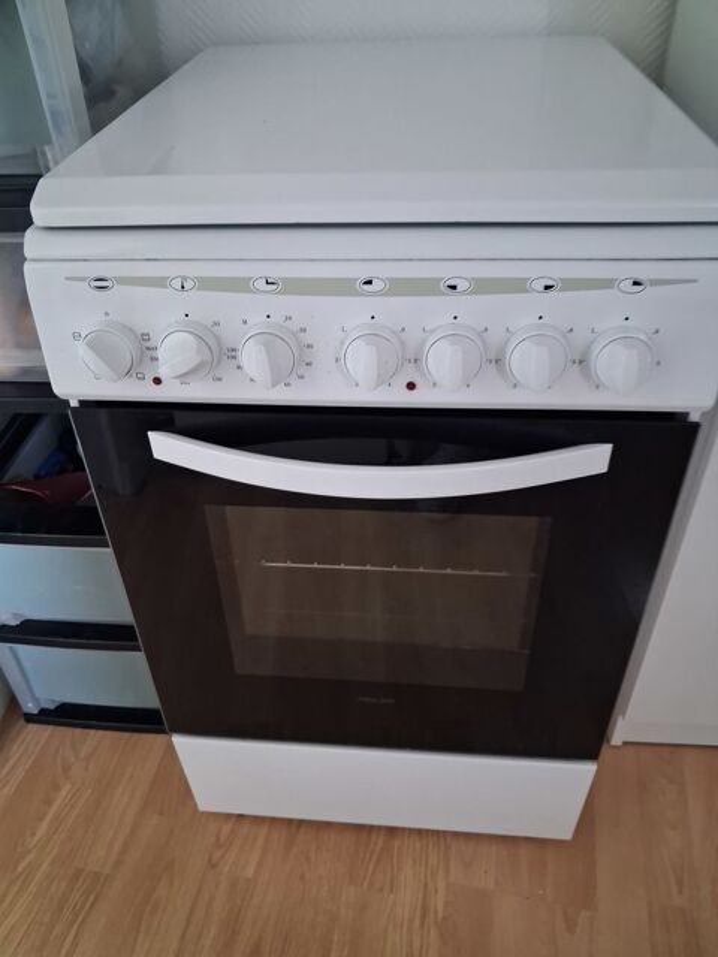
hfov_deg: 51.4
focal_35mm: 27
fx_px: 747
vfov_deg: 65.3
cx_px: 359
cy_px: 478
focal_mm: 4
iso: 500
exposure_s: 1/30
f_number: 1.8
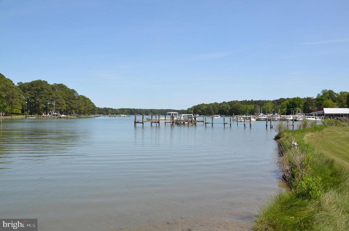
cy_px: 116
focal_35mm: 33
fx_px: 319
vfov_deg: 39.8
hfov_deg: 57.3
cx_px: 174
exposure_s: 1/250
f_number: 8
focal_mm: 22
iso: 100
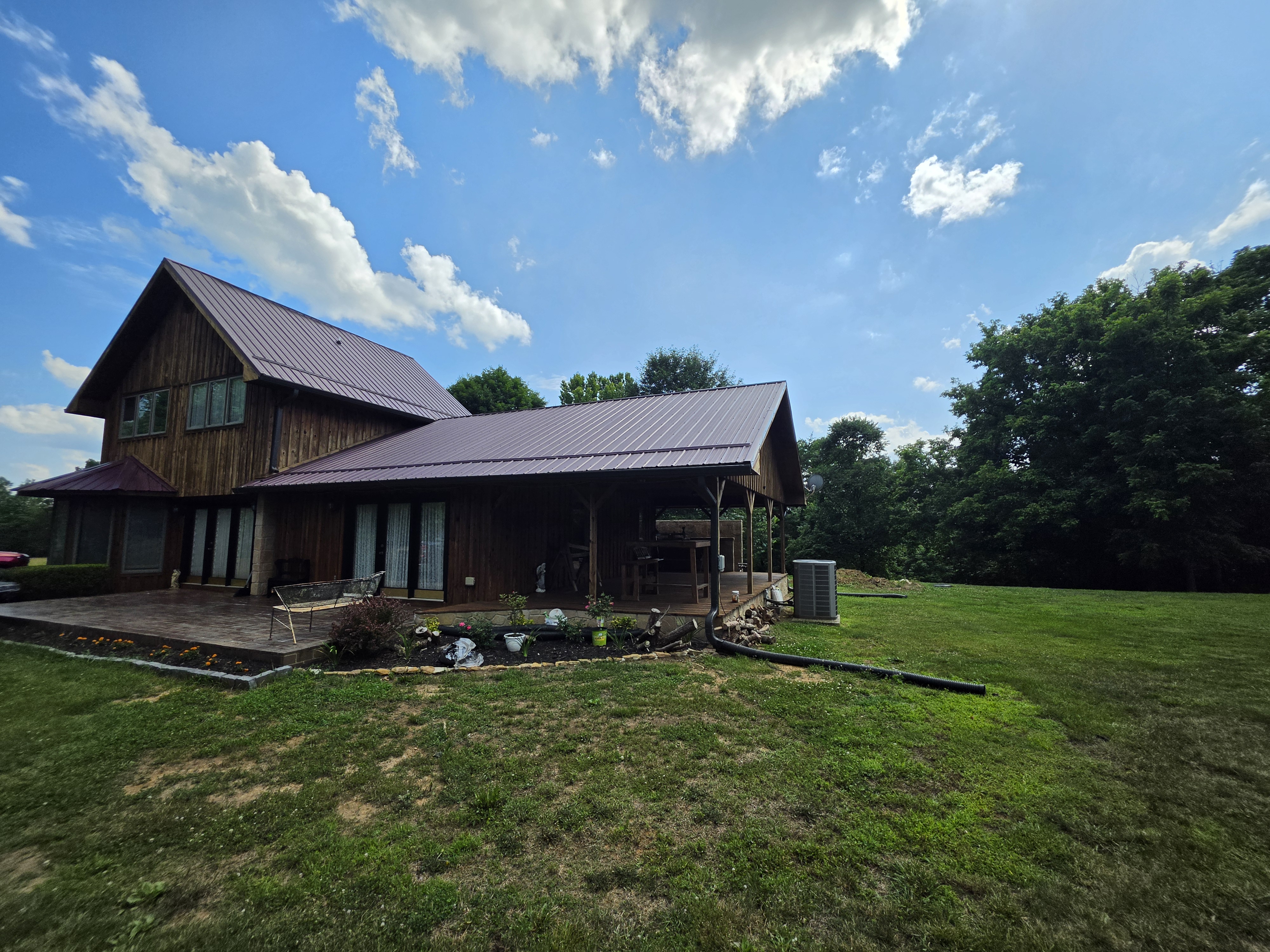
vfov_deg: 89.9
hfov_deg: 106.2
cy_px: 476
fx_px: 477
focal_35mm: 13
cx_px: 635
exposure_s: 1/3345
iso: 32
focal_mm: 2.2
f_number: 1.9
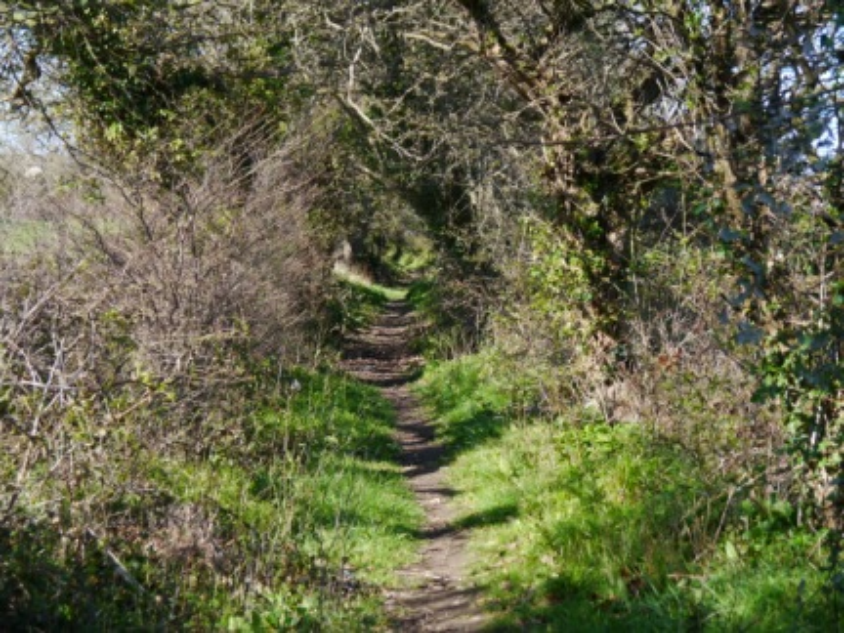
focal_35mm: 74
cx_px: 422
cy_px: 316
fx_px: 1804
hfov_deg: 26.3
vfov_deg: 19.9
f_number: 6.3
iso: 160
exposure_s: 1/125
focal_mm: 37
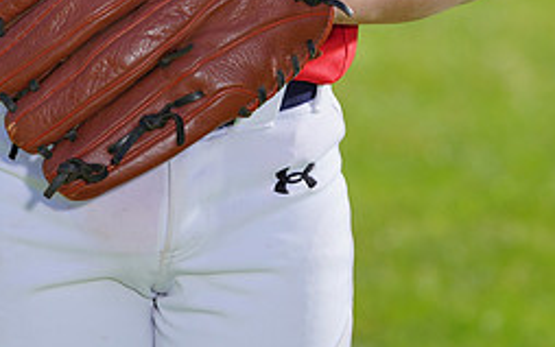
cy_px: -253
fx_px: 8065
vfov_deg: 2.5
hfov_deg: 3.9
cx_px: 143
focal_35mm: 533
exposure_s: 1/250
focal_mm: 229
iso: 100
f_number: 7.1
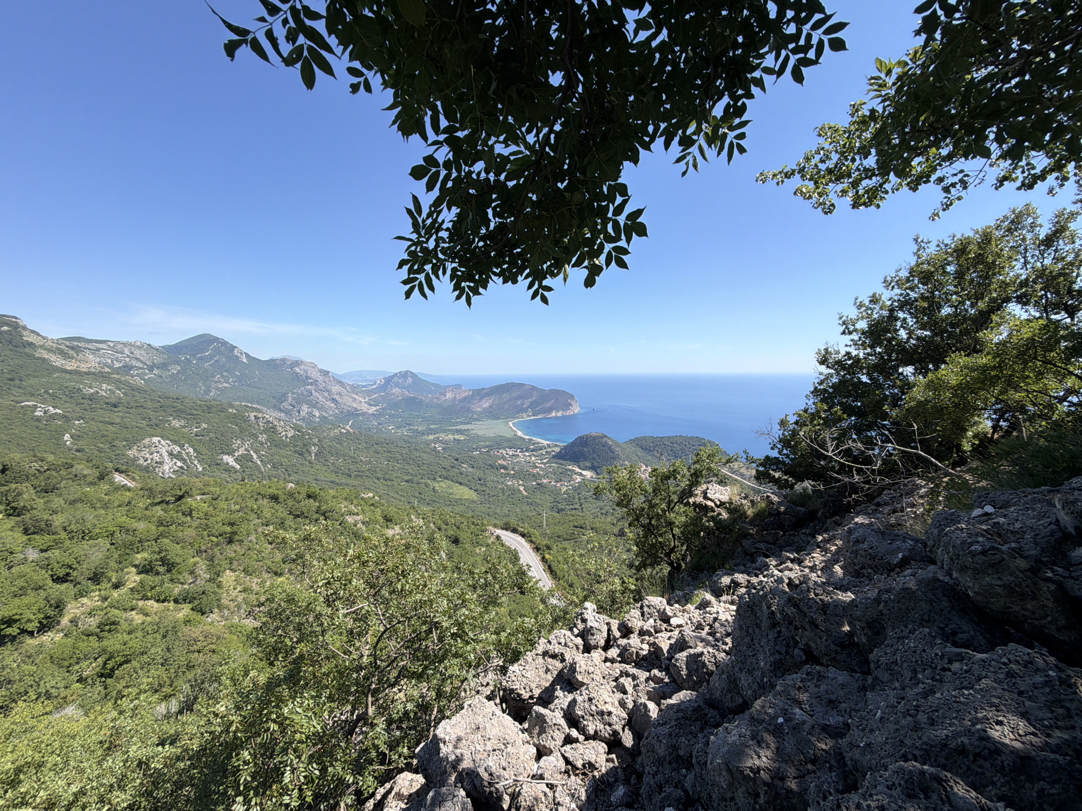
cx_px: 541
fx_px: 438
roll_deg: +1.4
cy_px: 406
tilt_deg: -4.8
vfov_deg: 85.7
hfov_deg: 102.1
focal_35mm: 14
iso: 25
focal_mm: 2.22
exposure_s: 1/770
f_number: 2.2
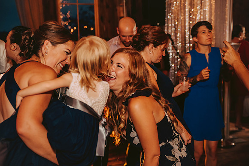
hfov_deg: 38.2
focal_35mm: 52
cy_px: 83
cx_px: 124
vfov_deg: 26.0
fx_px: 360
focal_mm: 52
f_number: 2.8
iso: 1600
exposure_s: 1/125
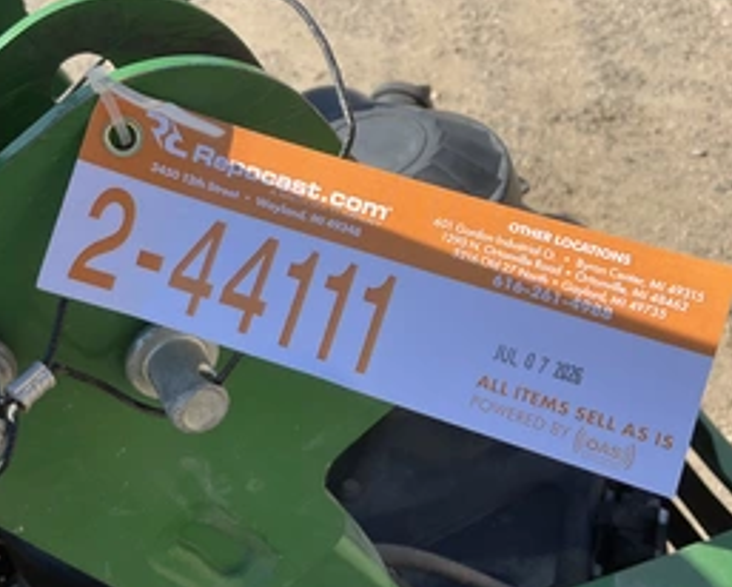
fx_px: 954
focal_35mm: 44
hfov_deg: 42.0
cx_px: 347
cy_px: 282
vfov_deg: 34.2
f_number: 1.8
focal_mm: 3
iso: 25
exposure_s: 1/1250
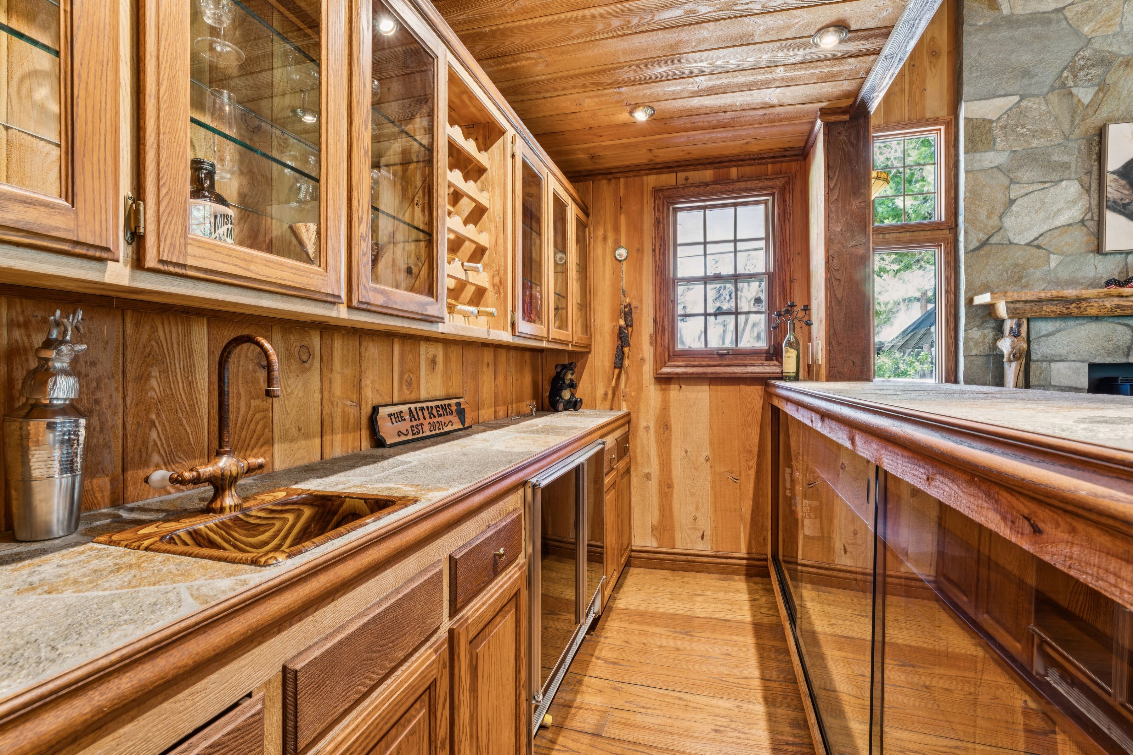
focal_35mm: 17
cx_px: 566
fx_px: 522
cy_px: 378
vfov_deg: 71.7
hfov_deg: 94.6
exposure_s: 3.2
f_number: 13
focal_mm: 16.6
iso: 100
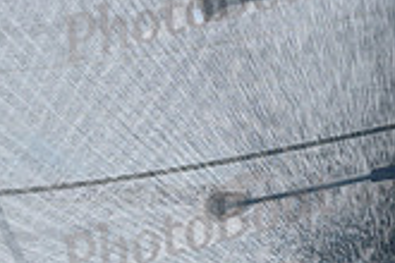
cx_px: -60
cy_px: 379
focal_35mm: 246
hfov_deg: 8.3
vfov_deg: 5.5
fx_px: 2699
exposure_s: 1/800
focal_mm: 70
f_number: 7.1
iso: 320
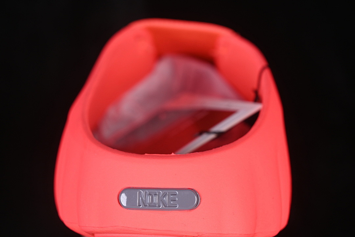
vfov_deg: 18.2
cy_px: 118
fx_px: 740
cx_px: 178
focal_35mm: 75
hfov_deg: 27.0
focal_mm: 50
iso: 160
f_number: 7.1
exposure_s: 1/80
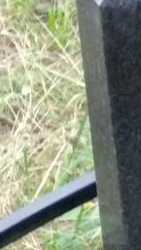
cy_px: 285
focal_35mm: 88
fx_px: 585
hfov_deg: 11.0
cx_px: 363
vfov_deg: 22.6
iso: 800
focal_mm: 3.81
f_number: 2.2
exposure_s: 1/20
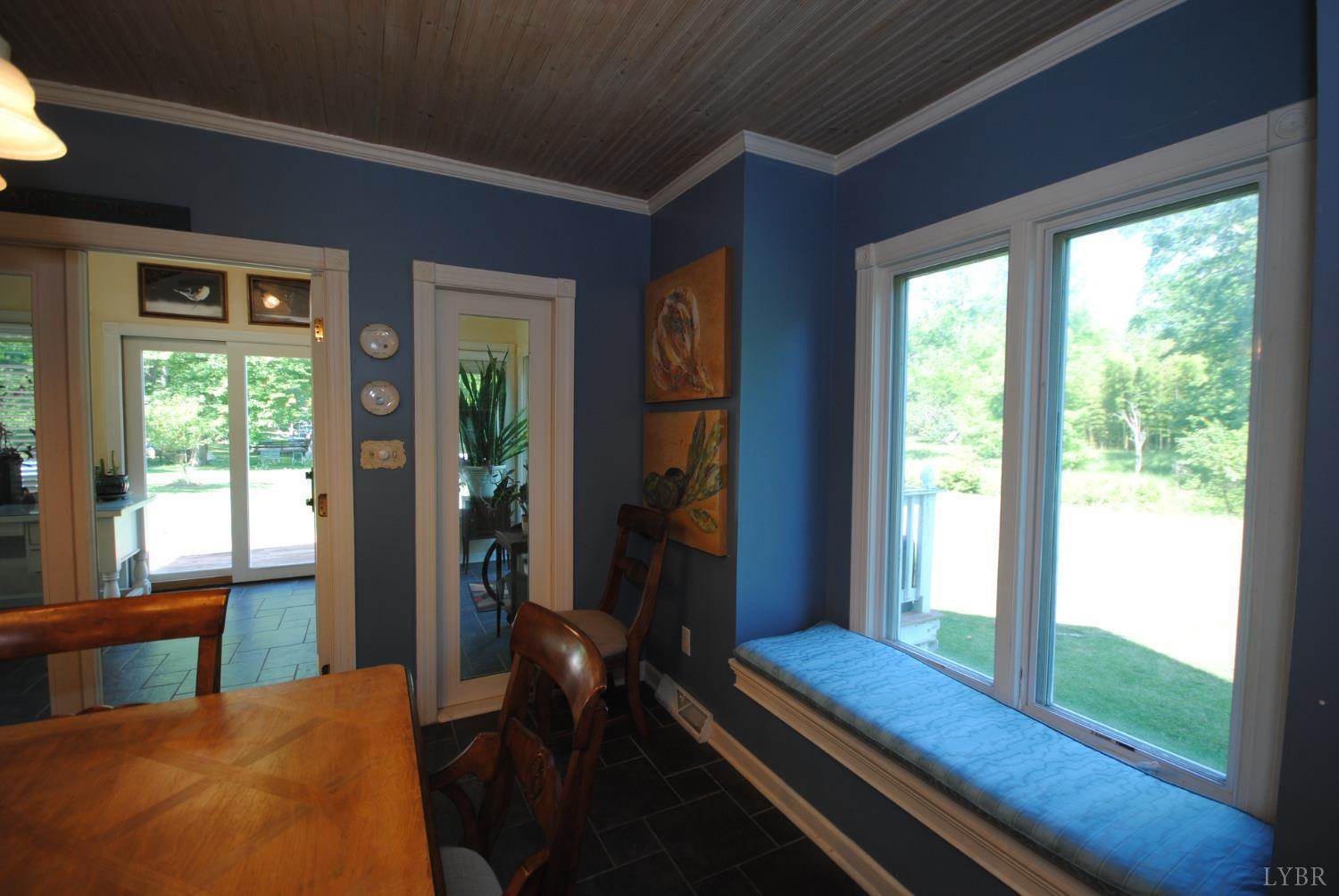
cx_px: 670
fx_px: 559
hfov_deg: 100.3
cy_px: 448
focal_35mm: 15
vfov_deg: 77.5
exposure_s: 1/40
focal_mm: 10
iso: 200
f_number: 4
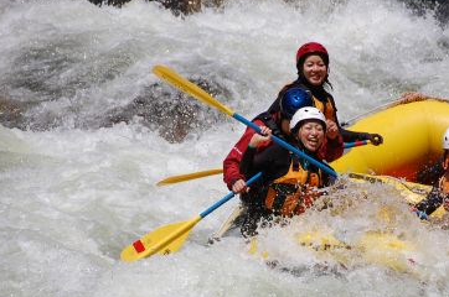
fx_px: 5578
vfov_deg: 3.1
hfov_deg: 4.6
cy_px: 196
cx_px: 285
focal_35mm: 448
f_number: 5.6
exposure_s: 1/1600
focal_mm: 200
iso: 200
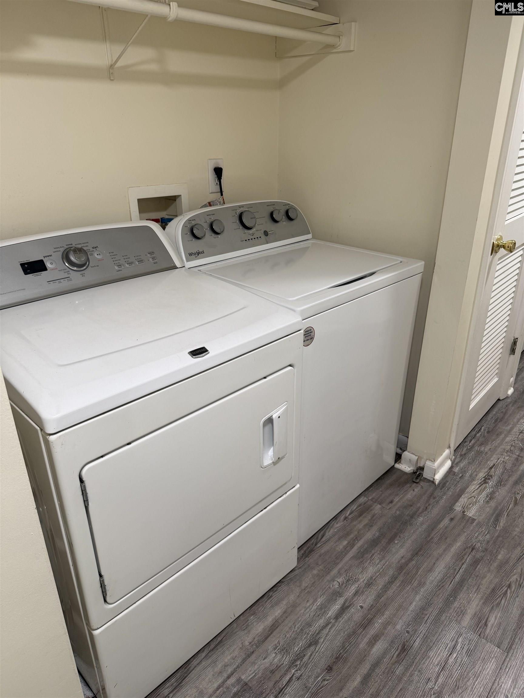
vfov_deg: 71.6
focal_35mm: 24
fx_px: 484
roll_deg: -0.2
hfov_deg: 56.8
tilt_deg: -23.9
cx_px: 262
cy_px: 349
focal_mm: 6.76
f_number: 1.78
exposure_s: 1/60
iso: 125
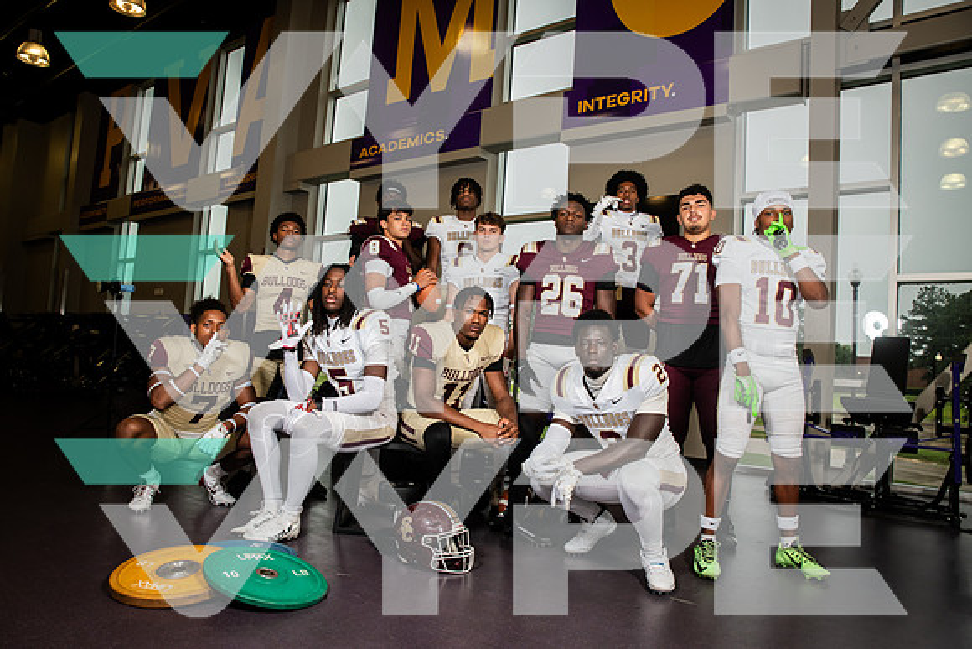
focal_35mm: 24
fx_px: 648
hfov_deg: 73.7
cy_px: 324
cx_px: 486
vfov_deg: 53.2
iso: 500
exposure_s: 1/250
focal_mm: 24
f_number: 5.6
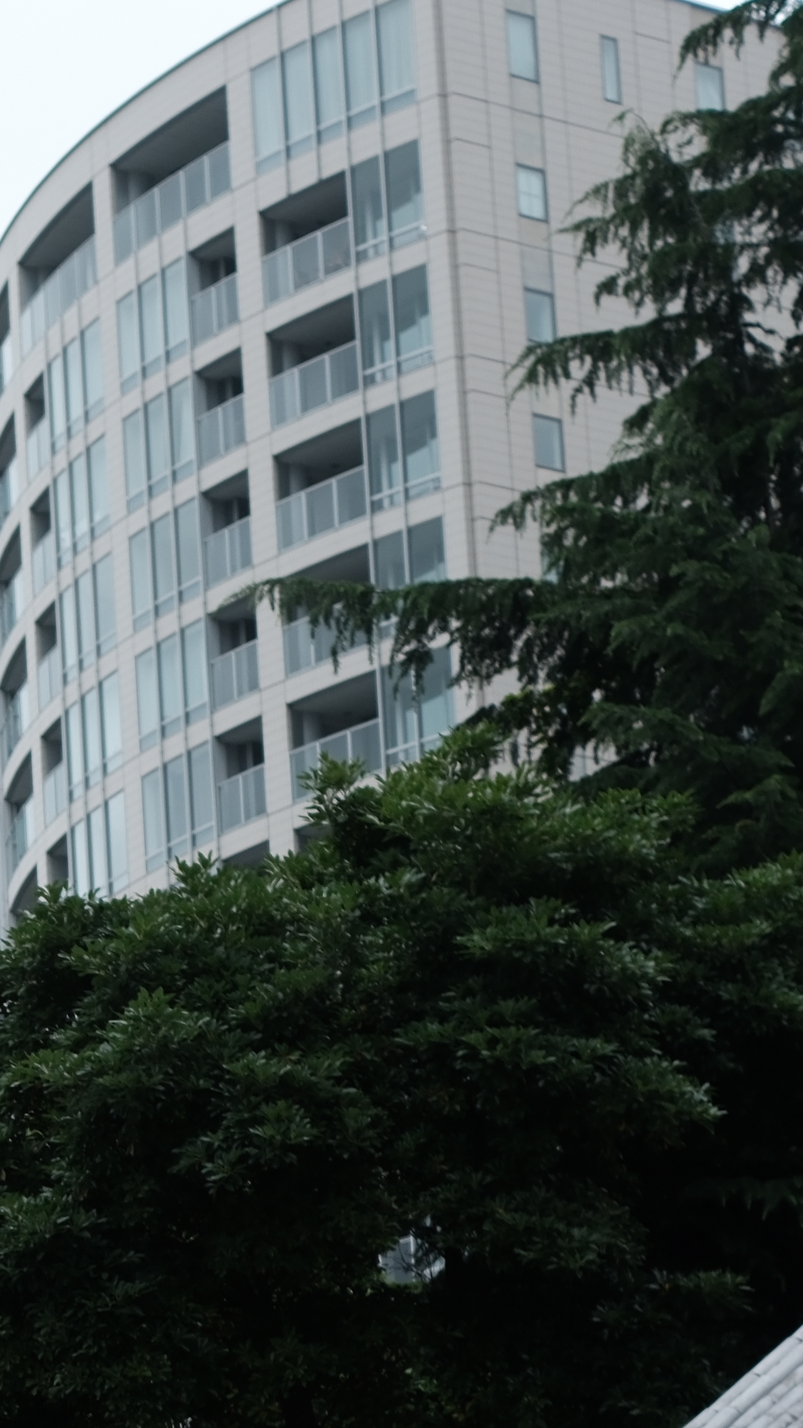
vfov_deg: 14.0
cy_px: 1527
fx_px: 5717
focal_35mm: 151
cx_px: -570
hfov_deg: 7.8
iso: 125
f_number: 4
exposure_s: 1/250
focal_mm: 27
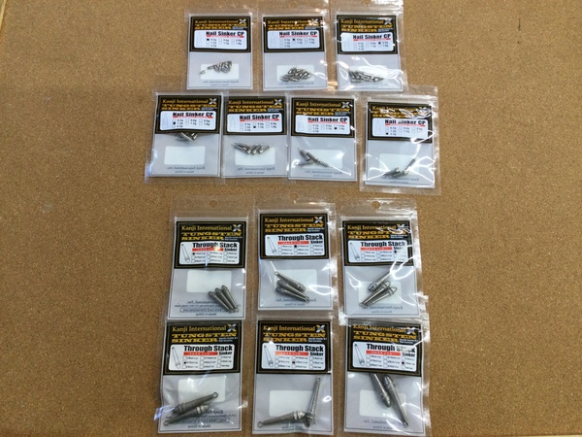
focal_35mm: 31
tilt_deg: -71.8
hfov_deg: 58.4
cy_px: 218
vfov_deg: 45.4
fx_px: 521
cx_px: 291
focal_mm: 3.3
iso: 32
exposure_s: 1/30
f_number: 2.4
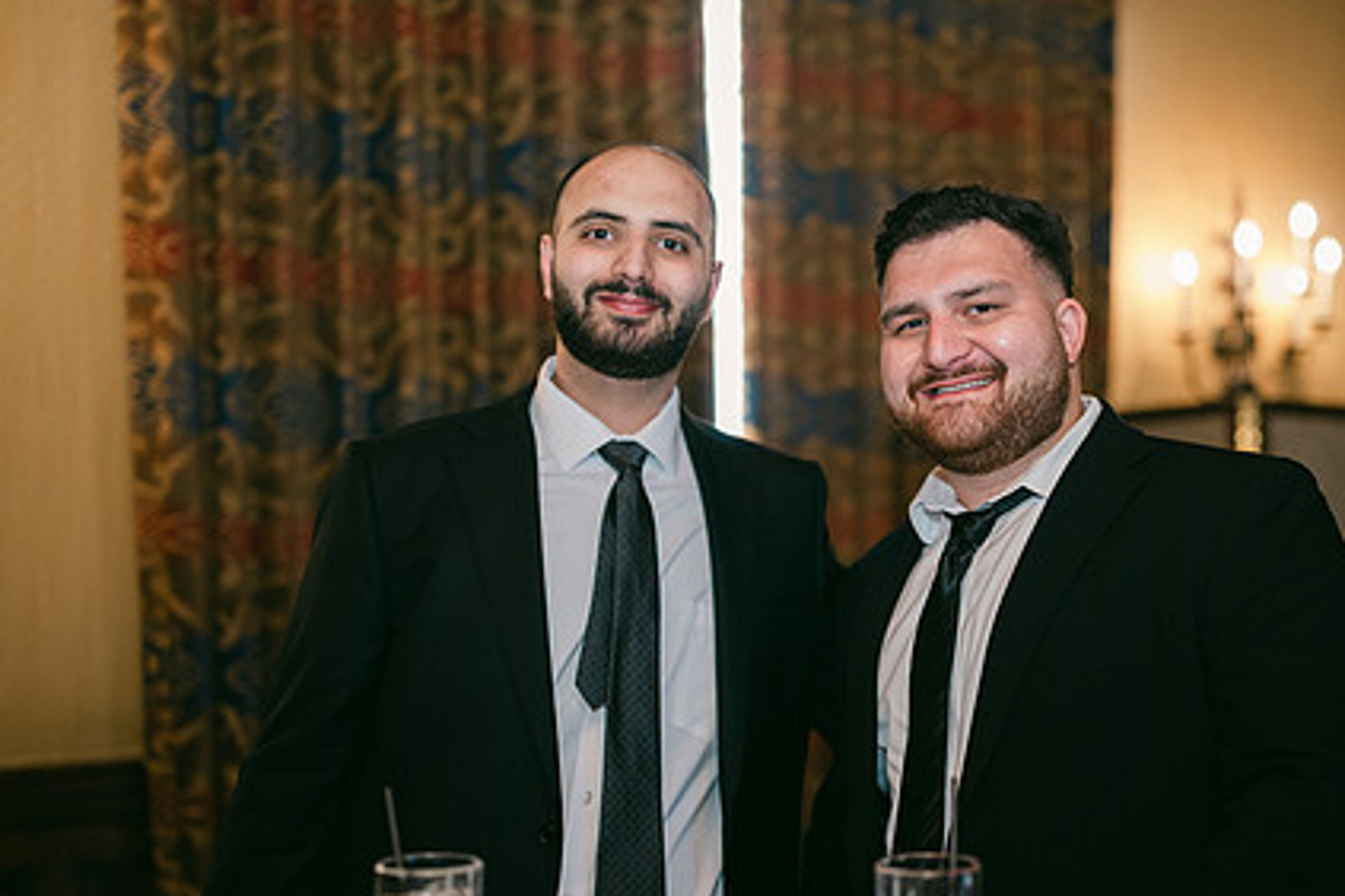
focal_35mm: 48
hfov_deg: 41.0
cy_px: 542
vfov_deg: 28.0
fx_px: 1793
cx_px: 798
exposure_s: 1/125
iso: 400
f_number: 1.2
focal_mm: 35
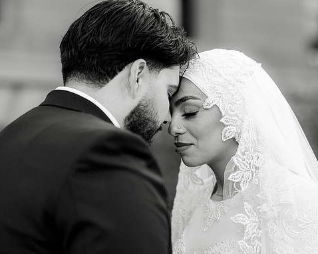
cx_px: 174
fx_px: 922
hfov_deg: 19.6
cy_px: 127
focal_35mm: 98
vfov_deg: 15.7
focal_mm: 86
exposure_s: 1/1000
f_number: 2.5
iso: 200
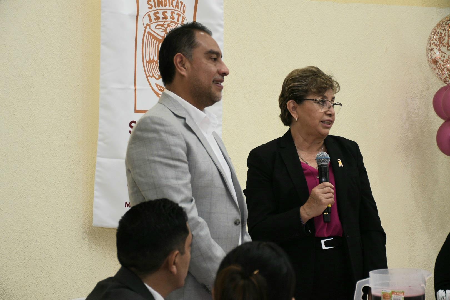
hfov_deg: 21.9
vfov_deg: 14.7
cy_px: 150
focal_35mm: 93
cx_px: 225
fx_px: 1162
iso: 1000
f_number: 5
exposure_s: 1/100
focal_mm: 62
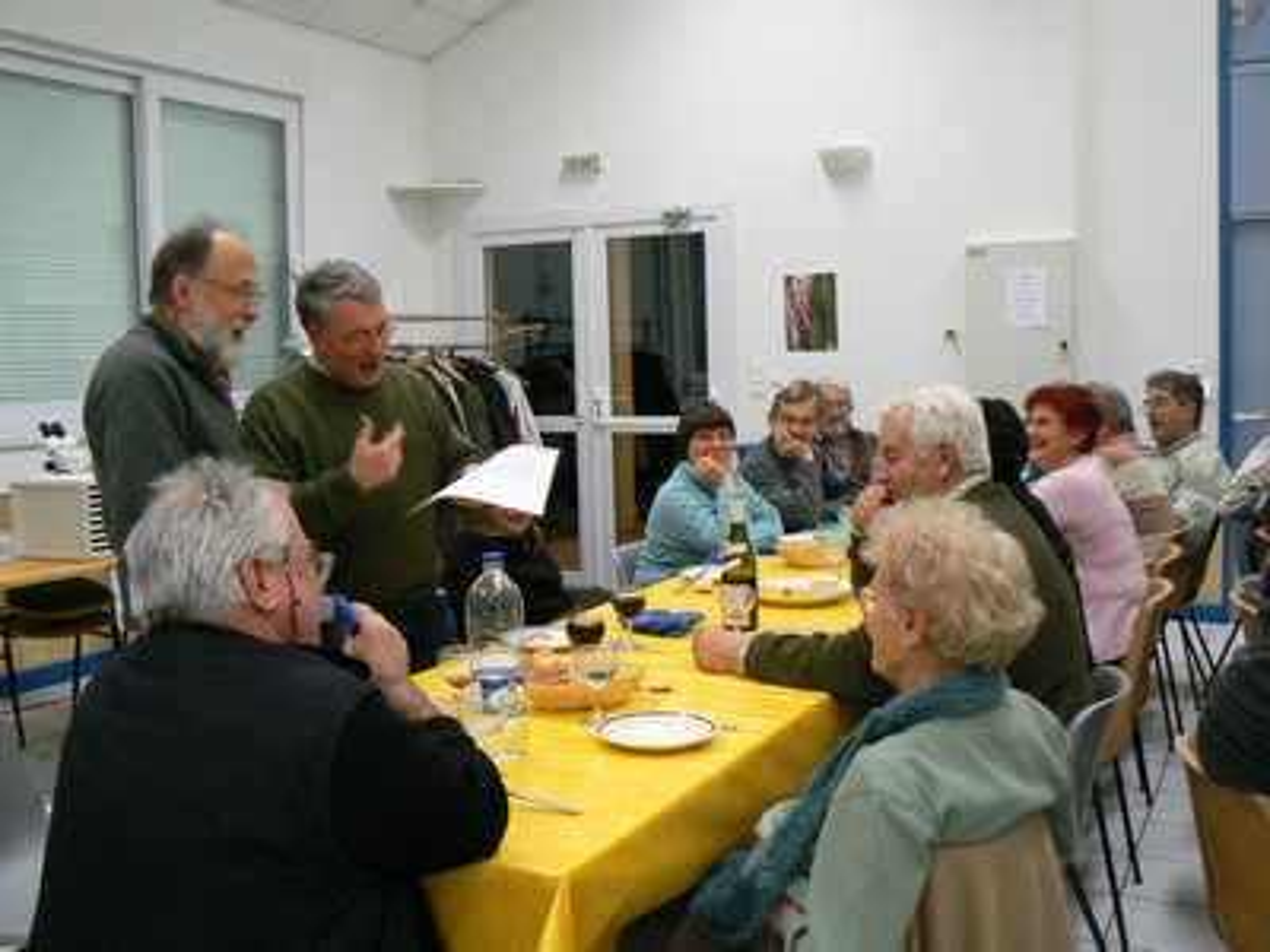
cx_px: 635
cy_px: 476
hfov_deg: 51.4
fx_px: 1321
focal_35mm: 36
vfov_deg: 39.7
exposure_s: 1/25
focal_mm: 6
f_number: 2.8
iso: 200
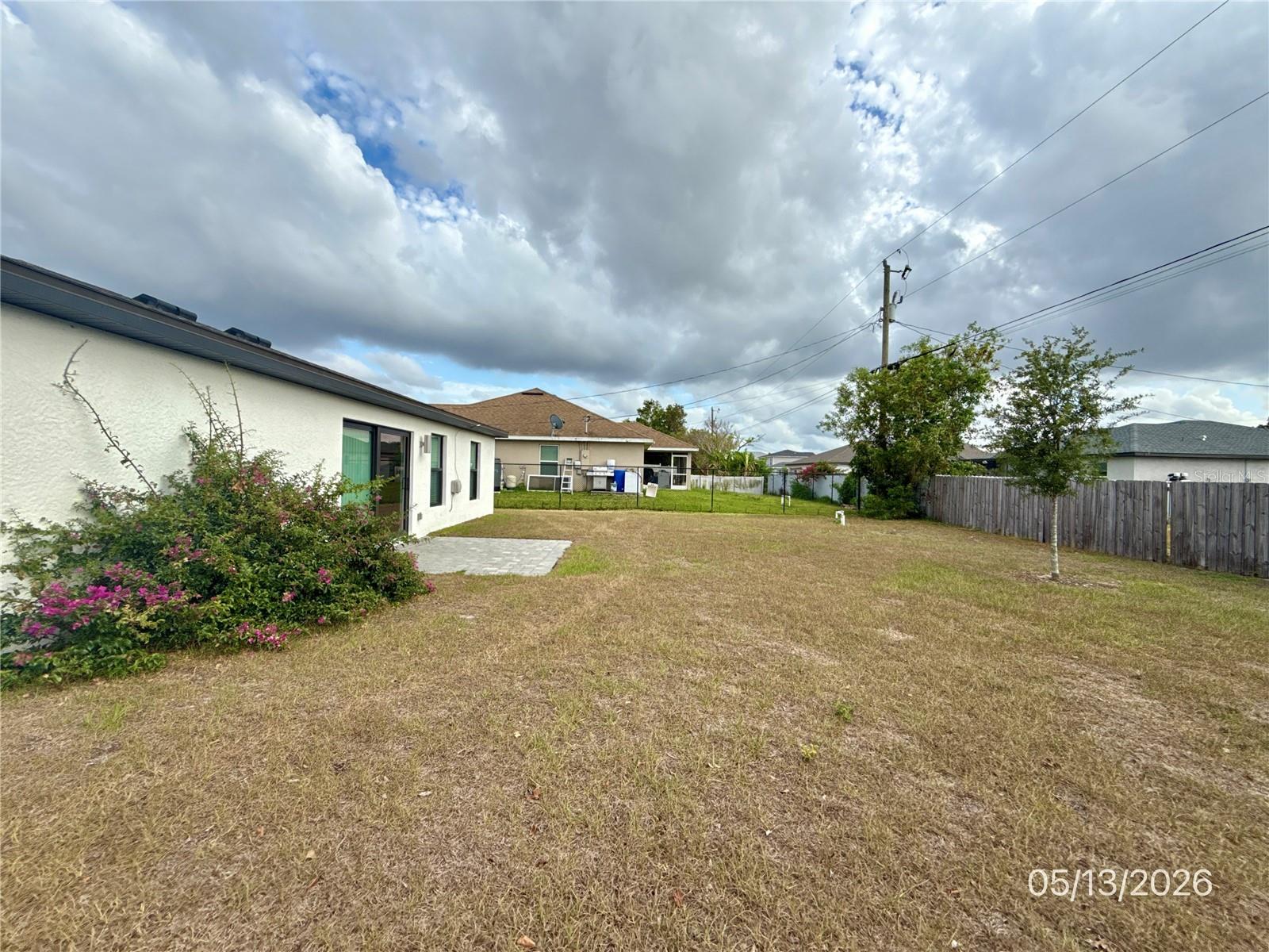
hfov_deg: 102.1
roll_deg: -0.7
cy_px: 476
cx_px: 634
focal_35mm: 14
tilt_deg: +2.1
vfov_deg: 85.7
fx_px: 513
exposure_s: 1/970
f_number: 2.2
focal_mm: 2.22
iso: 50
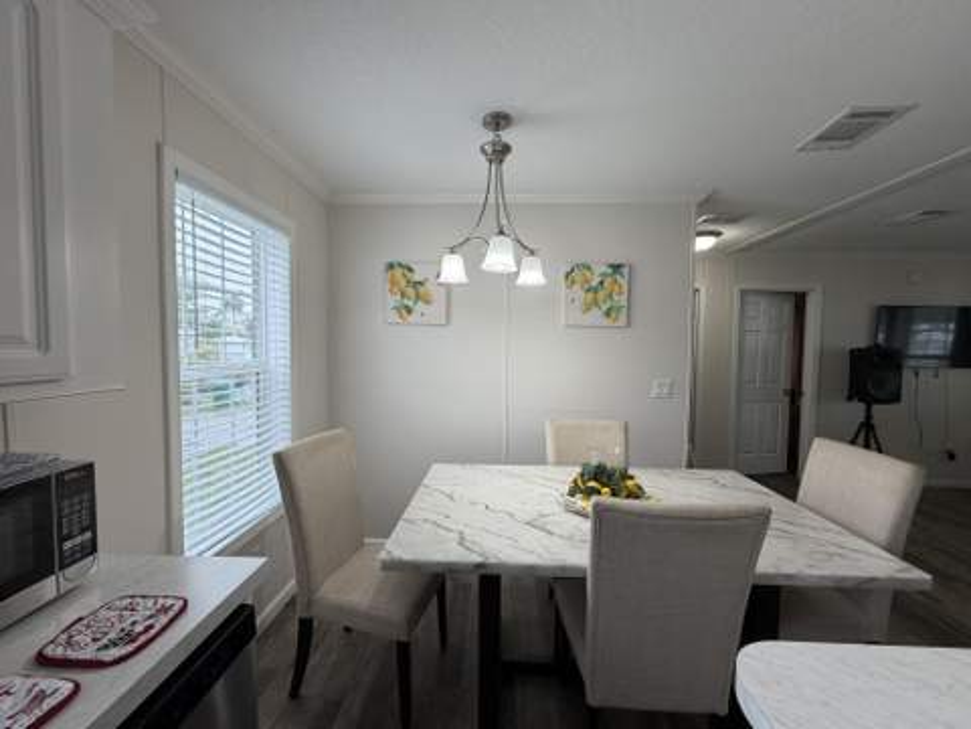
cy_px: 364
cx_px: 486
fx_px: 393
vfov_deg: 85.7
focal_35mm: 14
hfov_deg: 102.1
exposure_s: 1/120
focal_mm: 2.22
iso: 64
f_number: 2.2
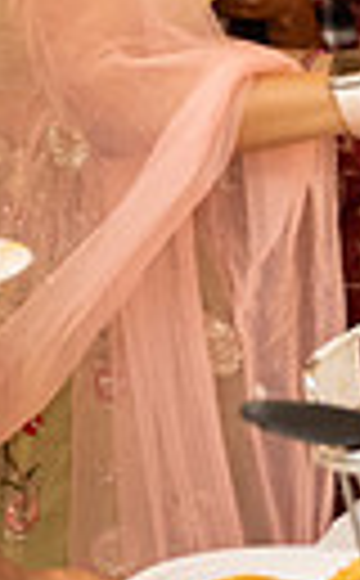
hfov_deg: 6.8
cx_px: 432
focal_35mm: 190
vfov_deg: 10.9
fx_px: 2999
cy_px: -11
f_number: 3.5
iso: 1000
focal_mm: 39
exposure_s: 1/160
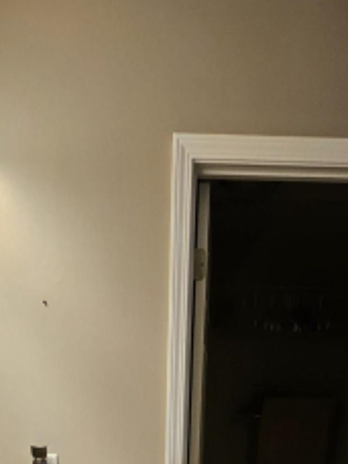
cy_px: 610
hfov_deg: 37.7
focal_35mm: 38
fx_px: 509
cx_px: 169
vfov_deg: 34.2
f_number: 2.2
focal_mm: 1.7
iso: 80
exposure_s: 1/60
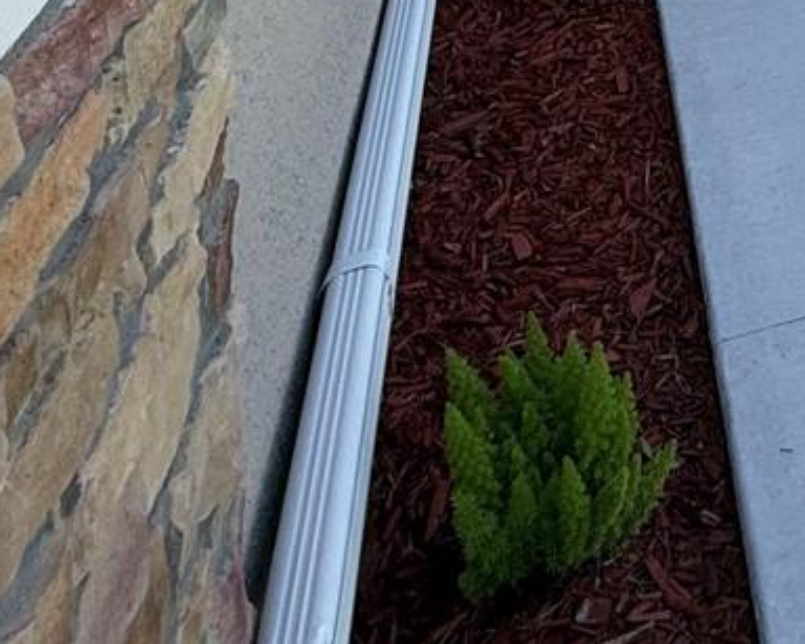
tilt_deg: -2.3
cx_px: 1031
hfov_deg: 27.8
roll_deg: +1.9
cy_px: -579
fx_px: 1358
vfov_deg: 18.9
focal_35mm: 57
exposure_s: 1/398
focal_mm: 2.22
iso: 50
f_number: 2.2
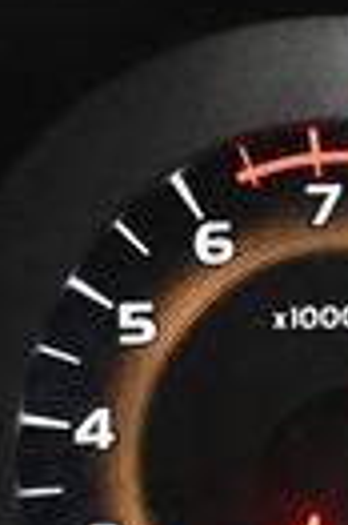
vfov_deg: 11.7
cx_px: 1048
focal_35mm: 176
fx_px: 2559
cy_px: 289
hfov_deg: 7.0
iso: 3200
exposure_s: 1/80
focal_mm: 18
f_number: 3.5
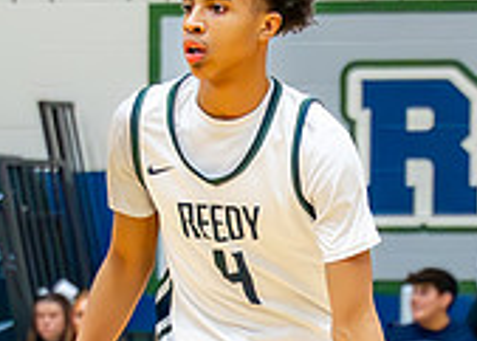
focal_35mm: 590
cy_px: 371
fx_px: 7999
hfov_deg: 3.4
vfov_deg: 2.4
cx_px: 323
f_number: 2.8
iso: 6400
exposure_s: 1/1000
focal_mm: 70
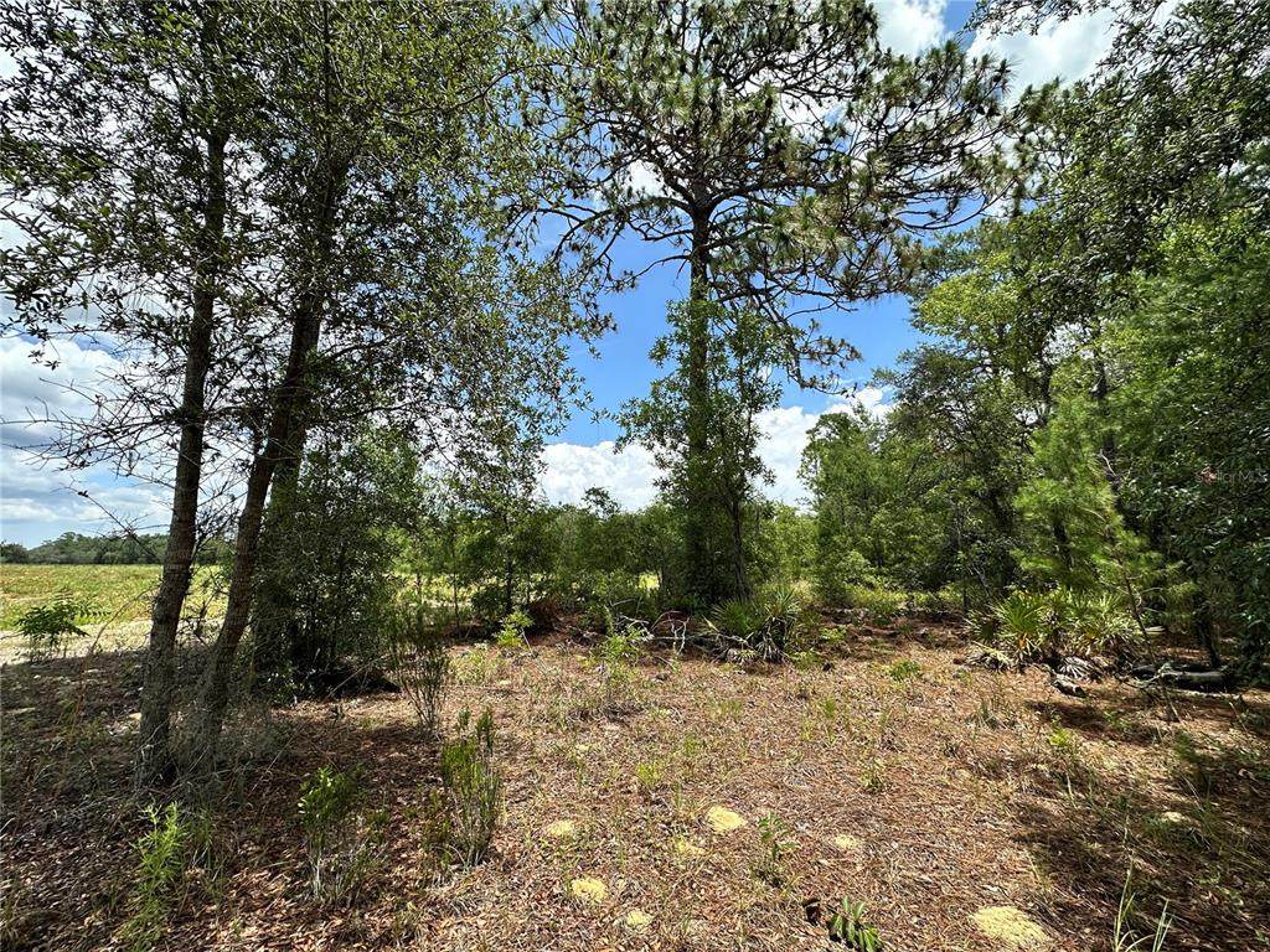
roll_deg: -0.8
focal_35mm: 14
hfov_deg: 102.1
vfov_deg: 85.7
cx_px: 635
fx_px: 514
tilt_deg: +10.2
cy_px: 476
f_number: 2.2
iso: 40
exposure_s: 1/1416
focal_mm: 2.22
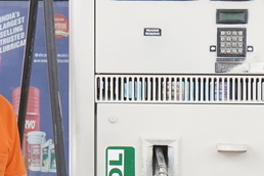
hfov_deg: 10.4
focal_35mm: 198
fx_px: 1452
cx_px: 171
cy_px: 224
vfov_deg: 6.9
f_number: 7.1
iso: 400
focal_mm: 34
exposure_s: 1/125
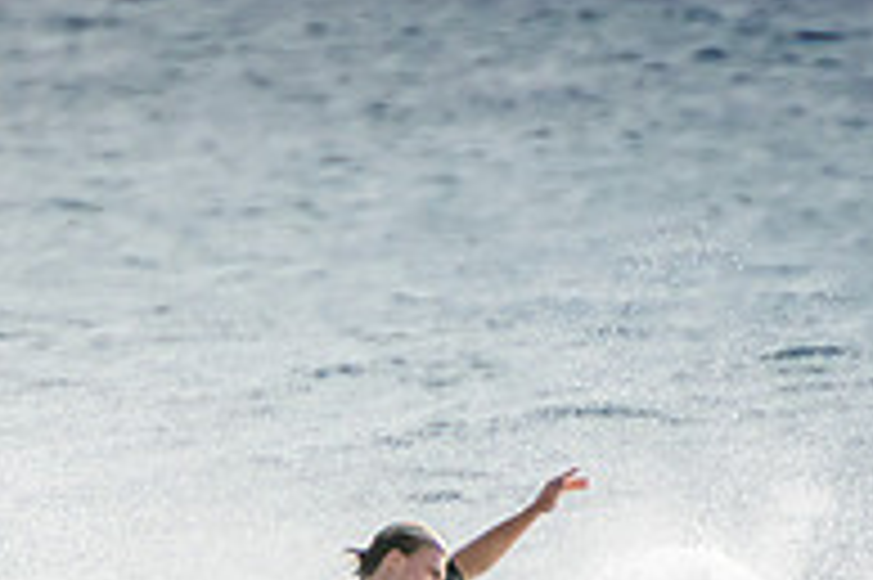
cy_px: 852
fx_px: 43491
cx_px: 328
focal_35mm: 1795
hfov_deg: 1.2
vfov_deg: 0.8
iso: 320
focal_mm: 400
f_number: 5.6
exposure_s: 1/2000
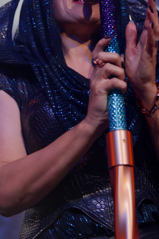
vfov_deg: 18.1
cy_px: 107
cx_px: 94
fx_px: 748
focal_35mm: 113
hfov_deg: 12.1
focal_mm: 58
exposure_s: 1/250
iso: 1000
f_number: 3.2
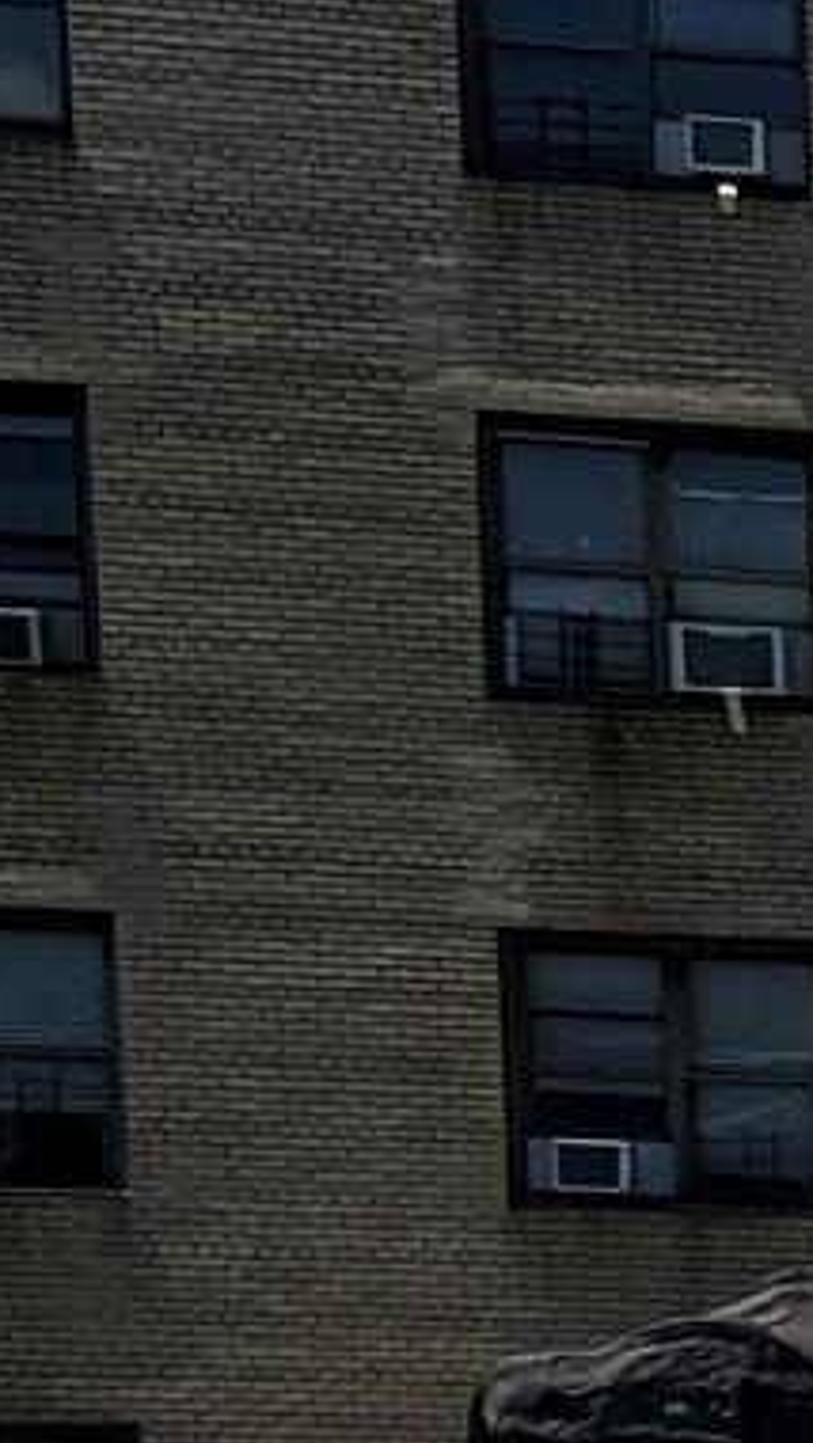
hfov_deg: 6.5
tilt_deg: -7.7
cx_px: 3507
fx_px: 5399
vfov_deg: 14.4
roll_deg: -5.2
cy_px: 1994
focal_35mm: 141
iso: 80
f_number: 1.78
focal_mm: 6.76
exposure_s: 1/14286
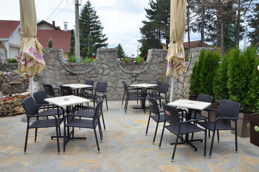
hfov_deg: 70.5
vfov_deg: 50.2
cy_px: 86
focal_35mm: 26
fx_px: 183
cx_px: 130
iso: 640
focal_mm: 17
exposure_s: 1/1000
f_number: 9
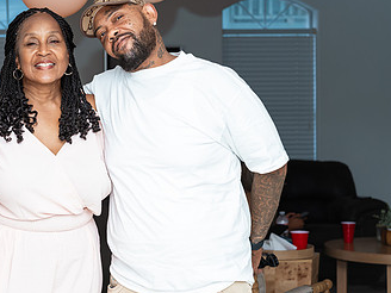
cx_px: 19
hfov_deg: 21.2
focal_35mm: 90
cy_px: 129
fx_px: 1017
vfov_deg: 16.4
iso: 800
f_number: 3.5
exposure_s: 1/250
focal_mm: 46
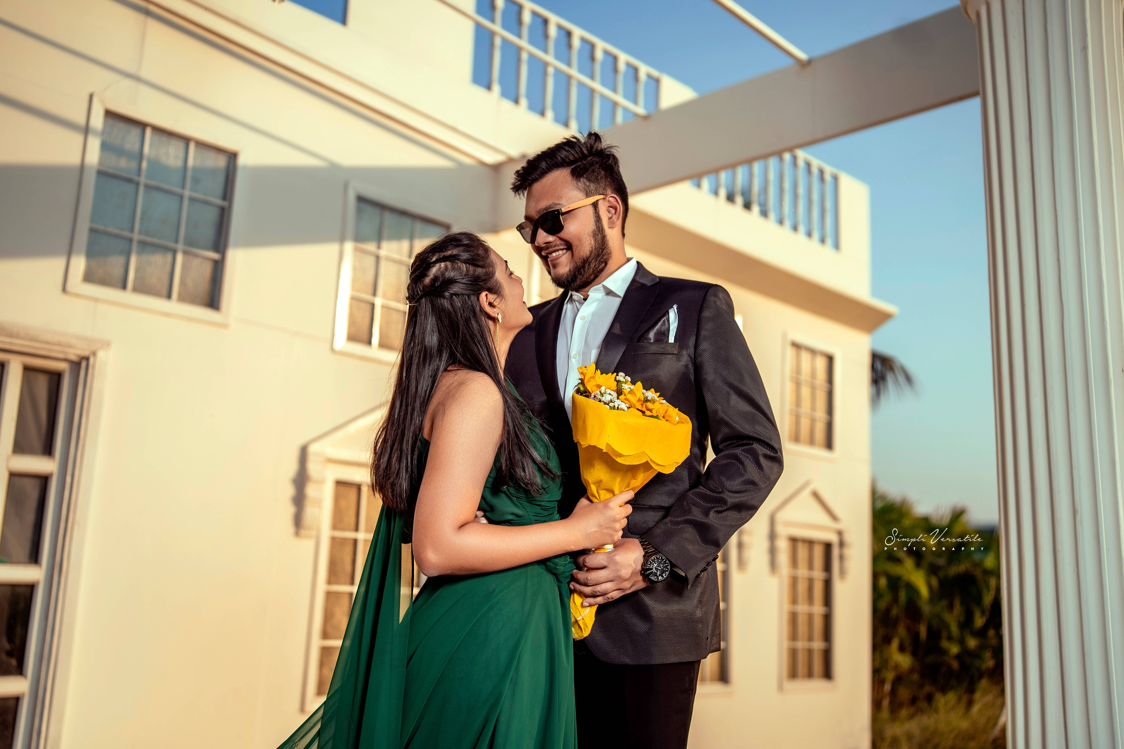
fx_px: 1093
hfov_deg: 54.4
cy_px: 374
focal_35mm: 35
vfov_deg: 37.9
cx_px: 562
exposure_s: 1/1000
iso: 50
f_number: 2
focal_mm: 35
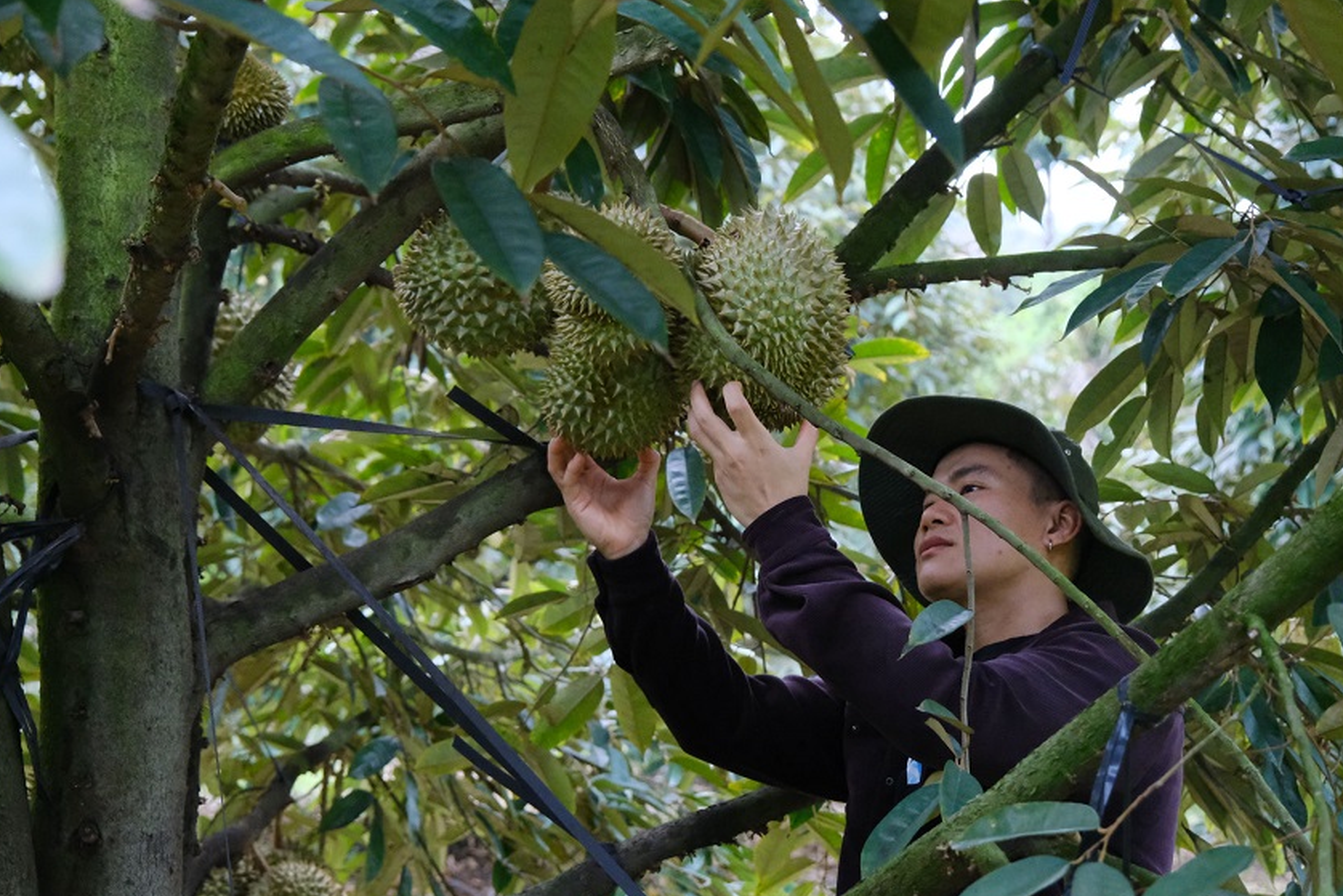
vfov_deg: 23.4
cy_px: 476
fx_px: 2164
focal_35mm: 58
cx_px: 697
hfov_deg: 34.5
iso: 8000
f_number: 4
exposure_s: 1/3200
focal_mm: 35.8
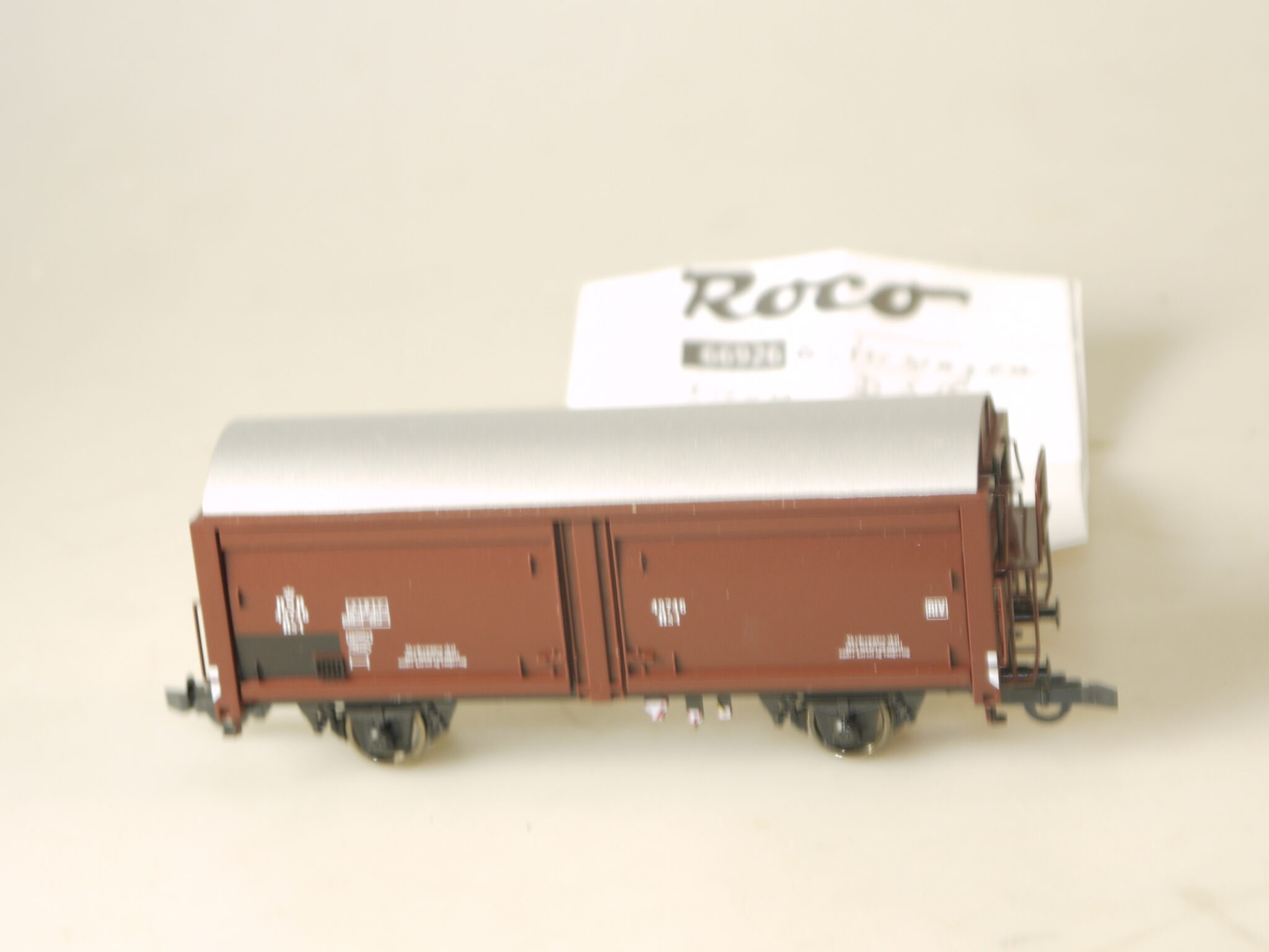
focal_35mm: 102
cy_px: 476
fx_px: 3739
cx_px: 634
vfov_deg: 14.5
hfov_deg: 19.3
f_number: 5.3
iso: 100
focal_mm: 36
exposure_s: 1/13
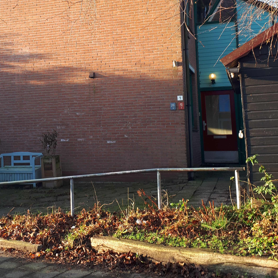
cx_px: 100
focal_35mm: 47
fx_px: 427
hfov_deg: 35.8
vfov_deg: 35.3
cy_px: 73
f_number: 1.9
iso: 40
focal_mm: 3.6
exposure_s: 1/110
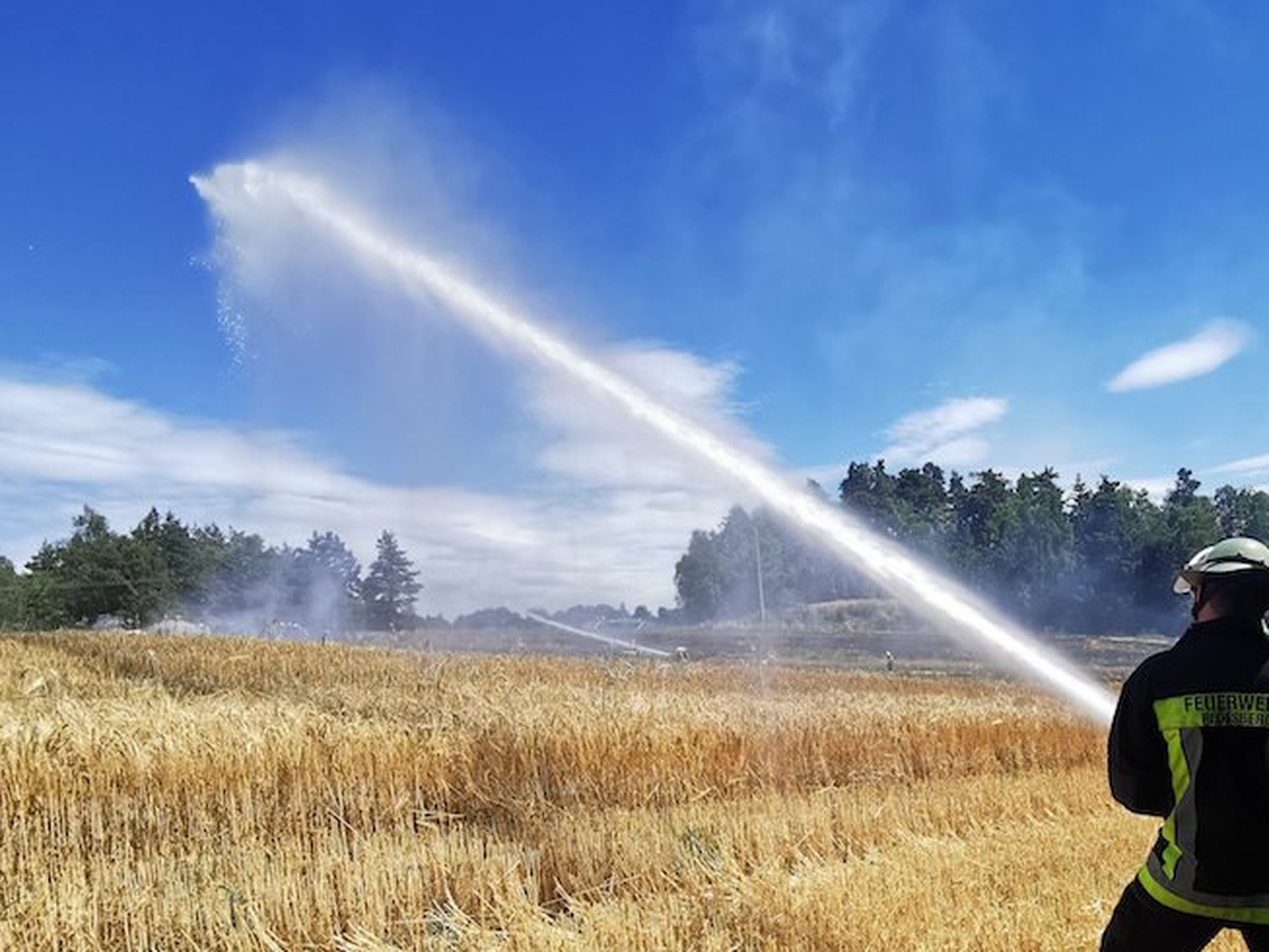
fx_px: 917
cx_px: 822
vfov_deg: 53.8
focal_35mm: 25
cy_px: 635
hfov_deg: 67.9
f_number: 2.2
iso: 50
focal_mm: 2.26
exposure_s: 1/822
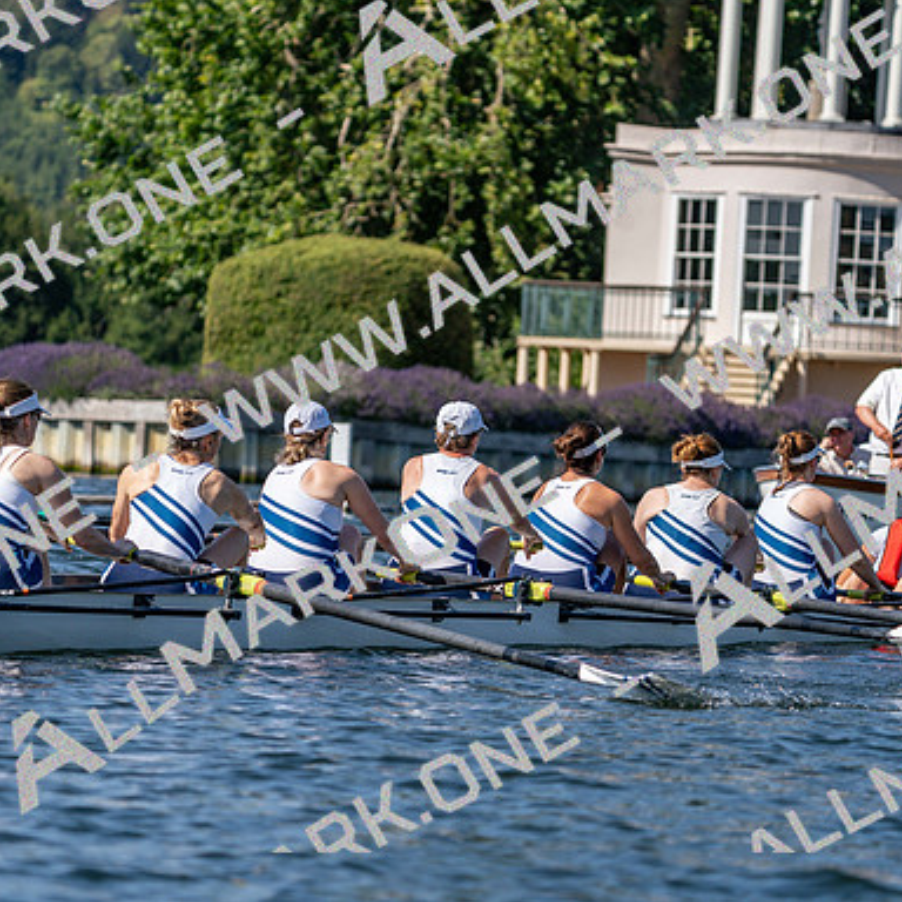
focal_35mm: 257
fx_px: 7576
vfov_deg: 6.8
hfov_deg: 6.8
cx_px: 489
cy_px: 450
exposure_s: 1/1600
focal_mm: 200
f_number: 5.6
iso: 160
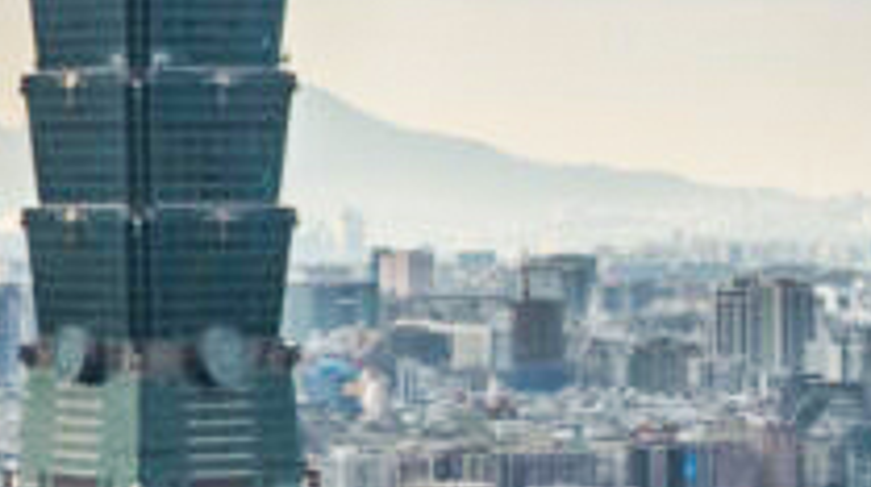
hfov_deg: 9.8
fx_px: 4868
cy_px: 221
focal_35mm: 211
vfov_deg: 5.7
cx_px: -538
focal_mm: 35
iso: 400
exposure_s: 1/800
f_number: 6.3
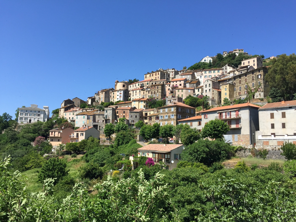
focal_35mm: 29
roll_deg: -2.1
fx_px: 248
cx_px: 148
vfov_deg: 48.2
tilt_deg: +7.4
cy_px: 111
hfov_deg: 61.7
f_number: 2.2
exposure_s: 1/1647
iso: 32
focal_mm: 4.15
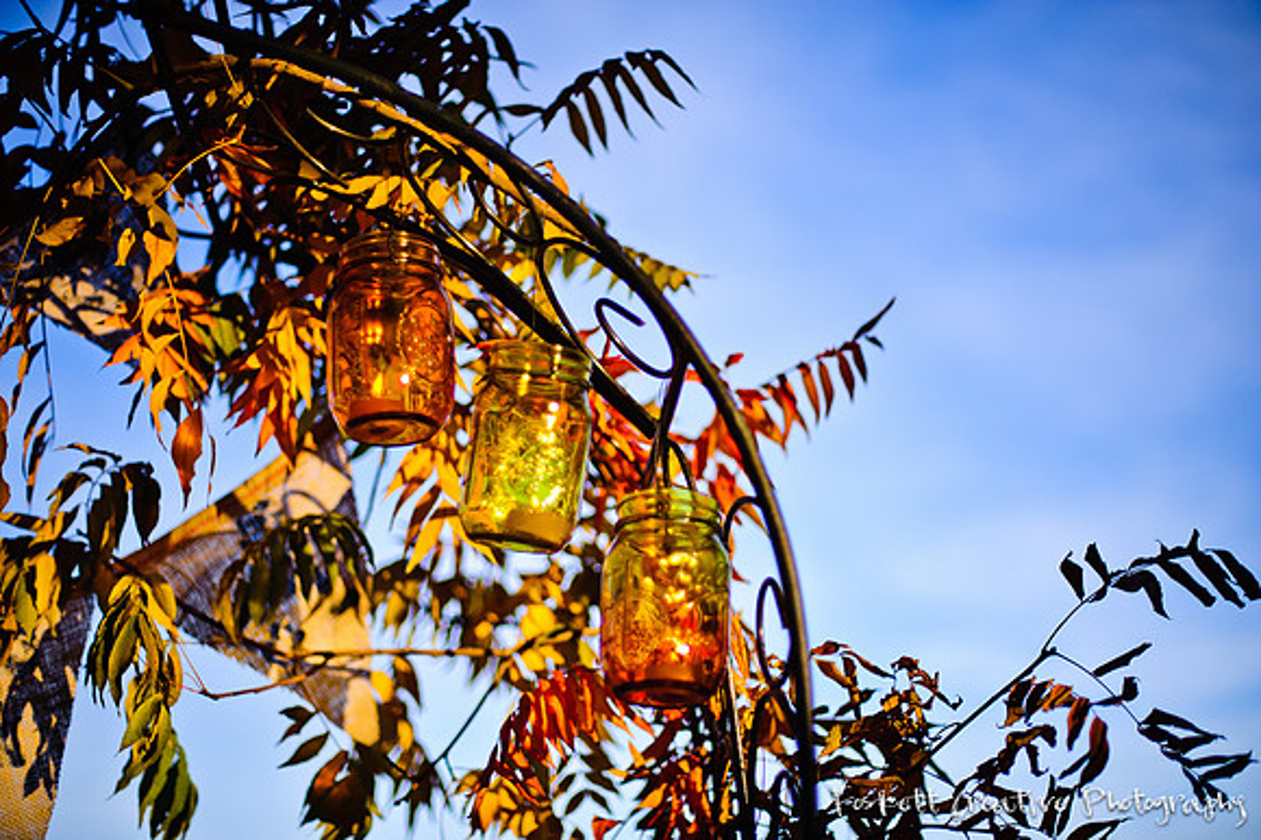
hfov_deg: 39.6
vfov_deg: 27.0
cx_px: 630
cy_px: 420
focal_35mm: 50
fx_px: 1750
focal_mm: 50
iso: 250
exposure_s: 1/5000
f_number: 1.4
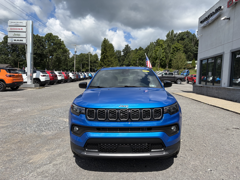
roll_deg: -1.9
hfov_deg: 67.3
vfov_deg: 53.1
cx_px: 120
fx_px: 180
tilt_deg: -3.1
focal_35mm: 26
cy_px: 90
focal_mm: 5.96
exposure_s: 1/3279
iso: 50
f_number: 1.6
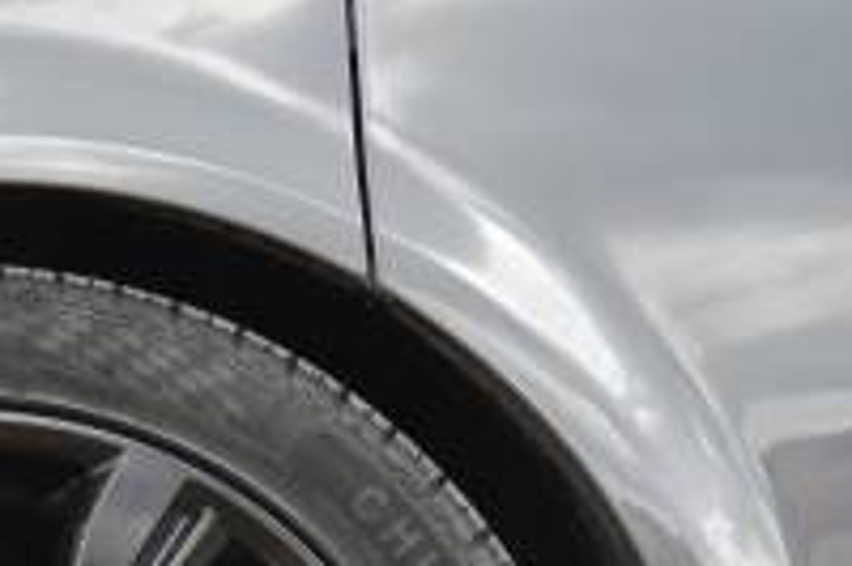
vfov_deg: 9.2
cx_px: -9
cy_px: 902
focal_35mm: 144
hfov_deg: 14.0
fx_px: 3405
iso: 320
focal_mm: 30
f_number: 5
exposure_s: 1/160
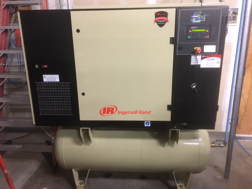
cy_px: 94
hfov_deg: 61.7
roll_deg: +1.2
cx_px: 126
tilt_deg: -15.1
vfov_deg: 48.2
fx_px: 211
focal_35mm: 29
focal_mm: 4.15
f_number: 2.2
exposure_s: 1/30
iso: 200
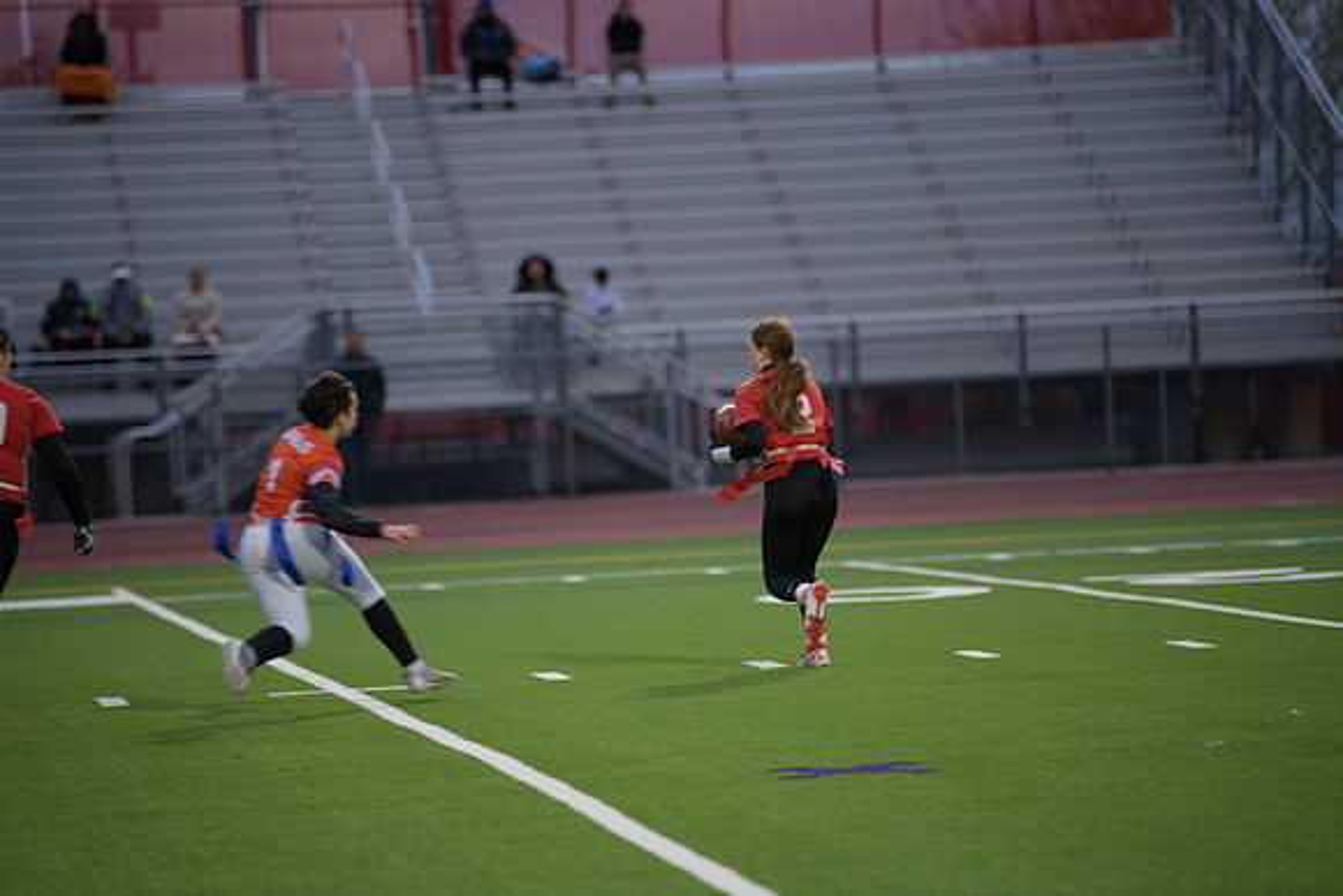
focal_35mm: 200
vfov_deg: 6.9
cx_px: 672
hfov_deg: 10.3
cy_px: 448
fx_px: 7463
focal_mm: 200
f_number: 2.8
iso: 400
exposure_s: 1/200
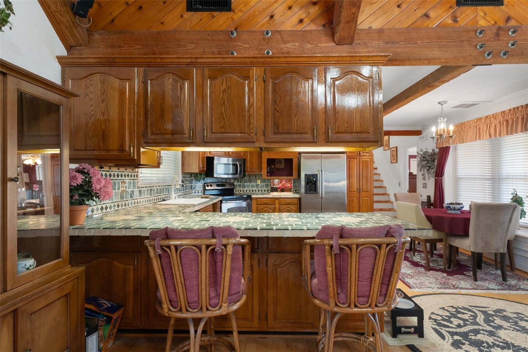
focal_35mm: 18
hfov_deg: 90.0
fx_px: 264
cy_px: 176
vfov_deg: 67.4
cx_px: 264
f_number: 8
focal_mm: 12
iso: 250
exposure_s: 1.5
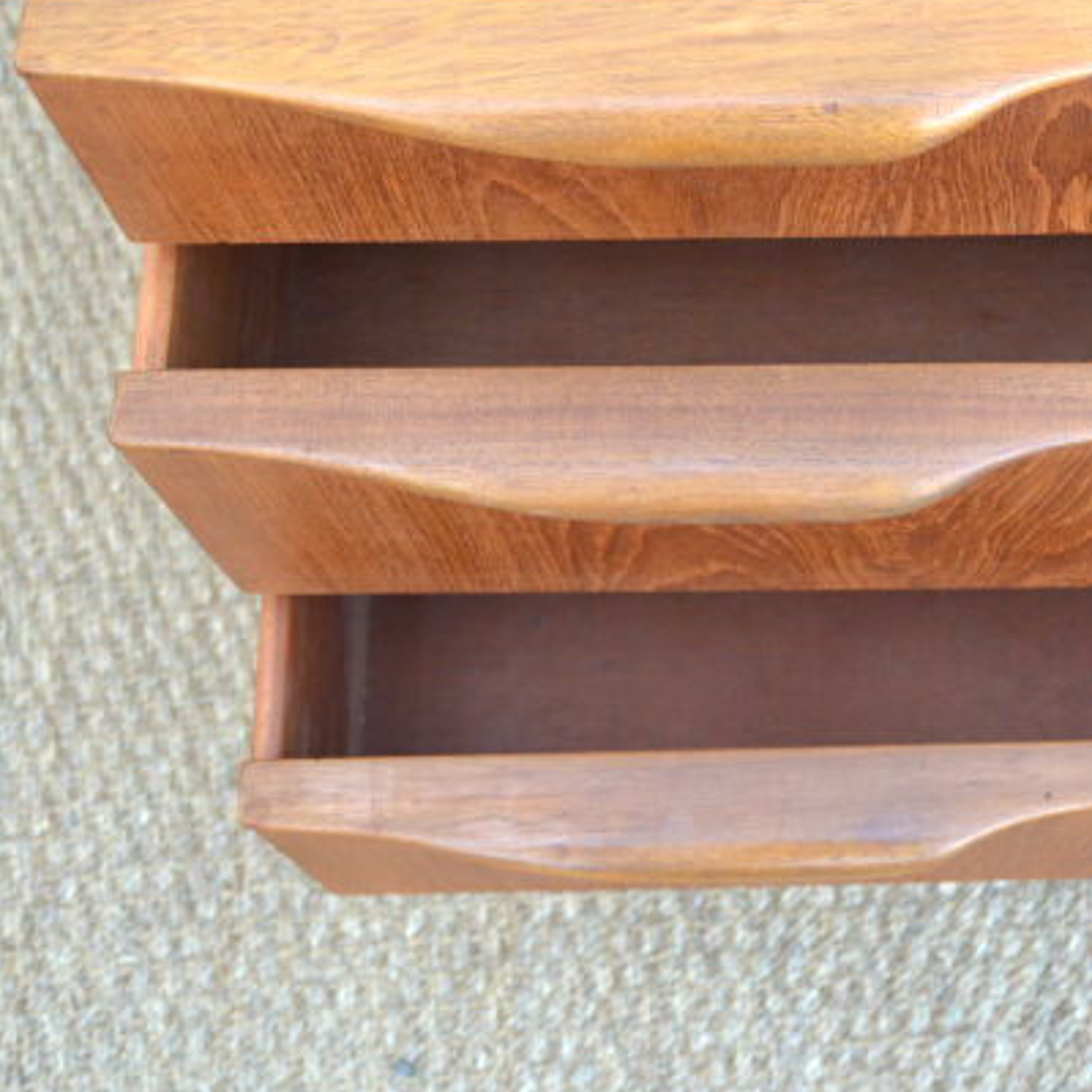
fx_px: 2354
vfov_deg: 25.9
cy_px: 300
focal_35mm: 66
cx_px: 917
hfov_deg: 25.5
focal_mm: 23
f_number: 3.8
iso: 400
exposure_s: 1/100
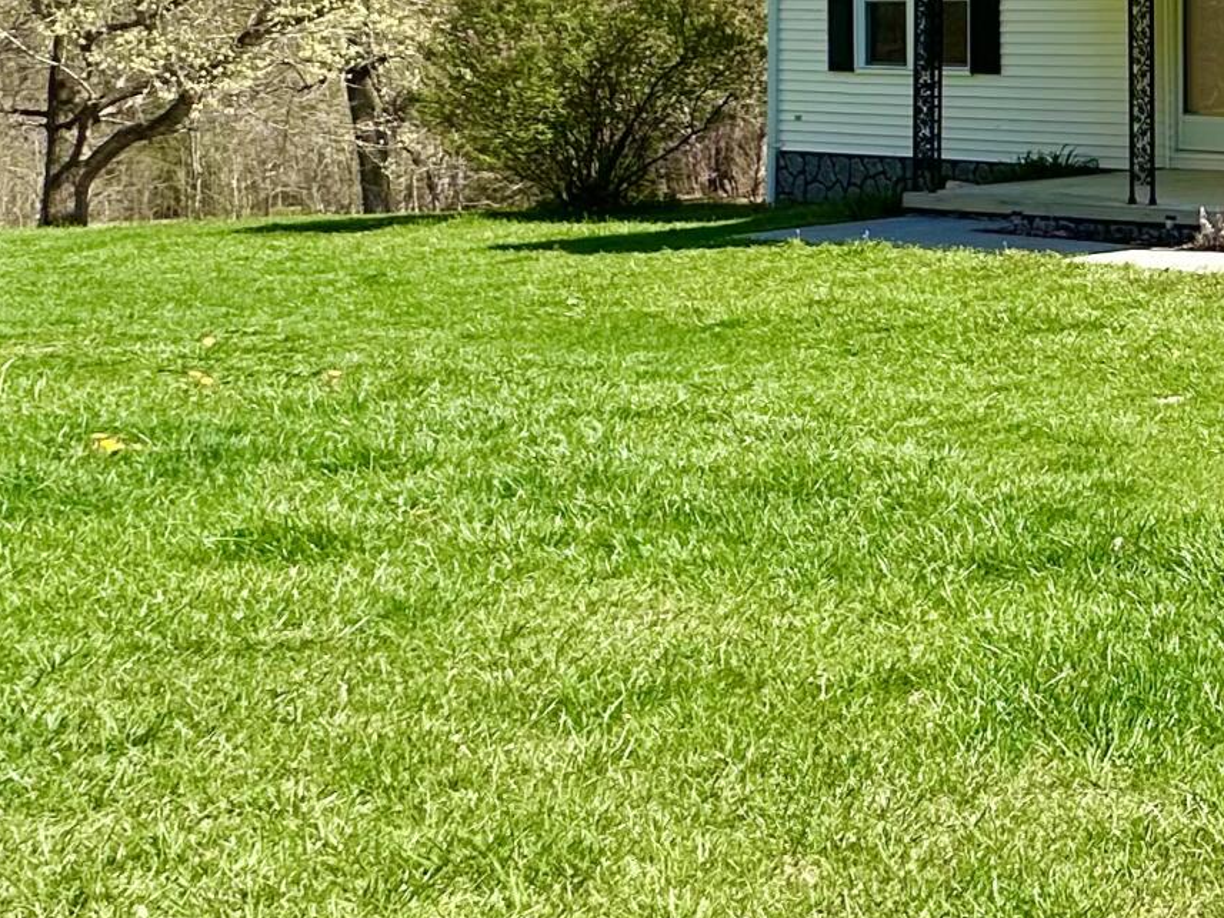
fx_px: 1733
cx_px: 1860
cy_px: 96
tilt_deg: -1.5
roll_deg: -0.5
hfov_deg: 26.9
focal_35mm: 49
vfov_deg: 28.6
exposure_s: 1/888
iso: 40
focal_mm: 2.22
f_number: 2.2
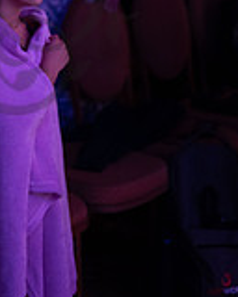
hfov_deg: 11.5
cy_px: -63
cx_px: -35
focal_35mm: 132
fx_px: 1162
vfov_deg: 14.1
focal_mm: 50
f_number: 1.8
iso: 1600
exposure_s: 1/160
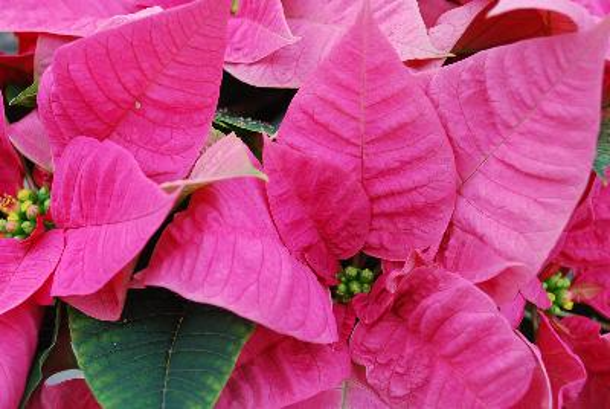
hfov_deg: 38.8
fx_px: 865
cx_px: 305
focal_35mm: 51
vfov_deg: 26.6
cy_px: 204
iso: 200
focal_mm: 34
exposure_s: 1/60
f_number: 5.6
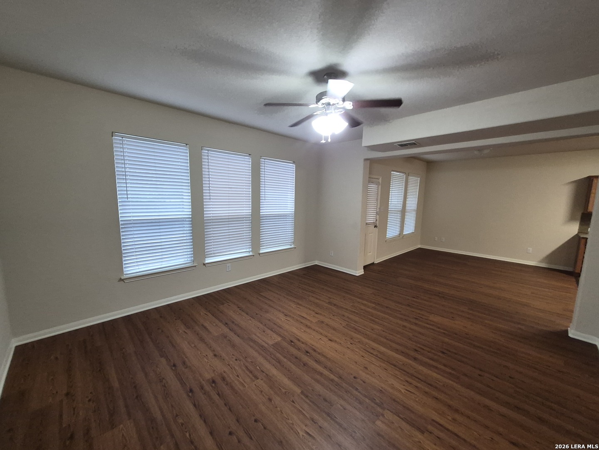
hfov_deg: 106.2
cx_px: 300
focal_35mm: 13
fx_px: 225
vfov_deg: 89.9
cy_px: 225
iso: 500
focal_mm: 1.74
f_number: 2.2
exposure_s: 1/60
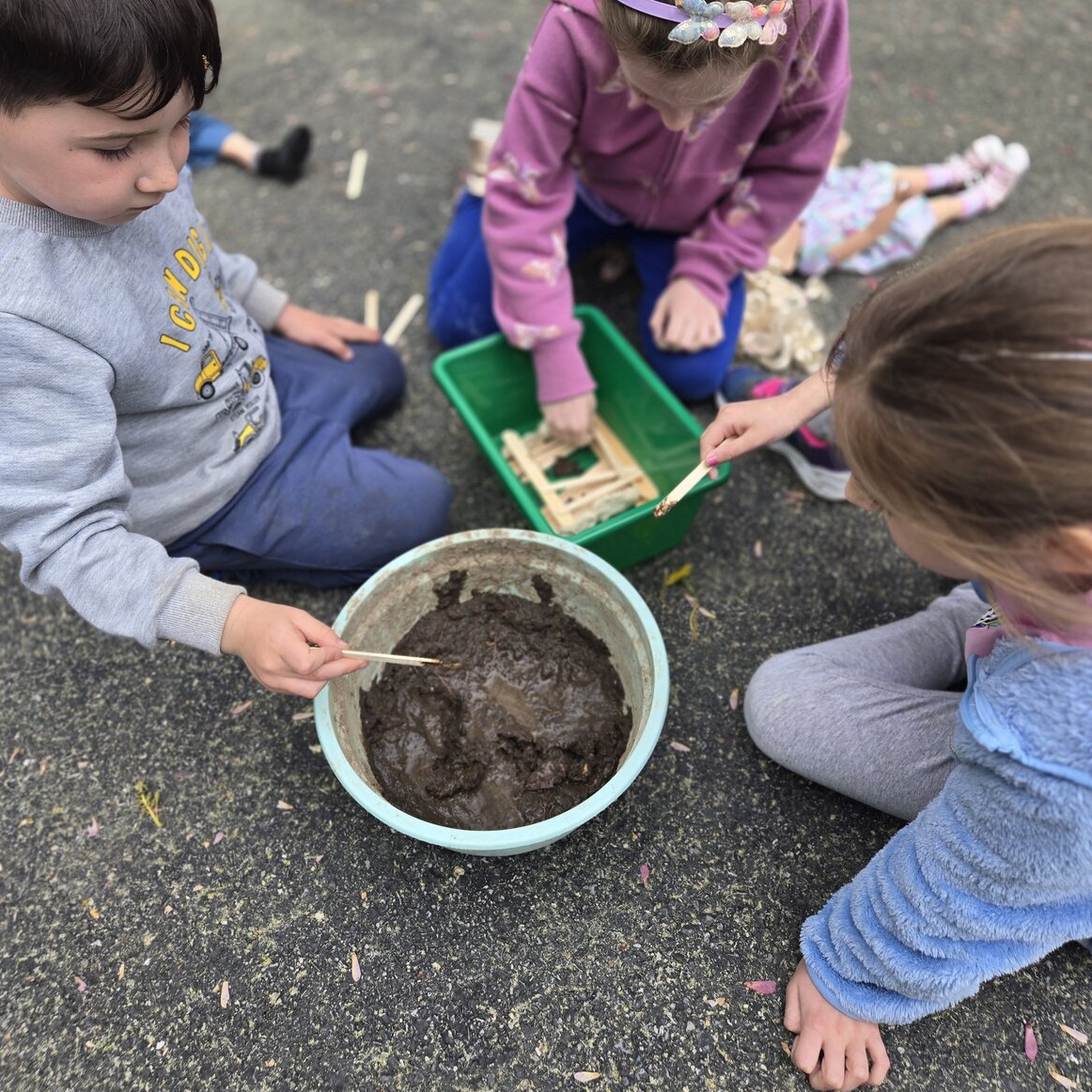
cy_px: 450
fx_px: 999
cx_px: 563
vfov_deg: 57.0
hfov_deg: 57.3
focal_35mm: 28
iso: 25
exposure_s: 1/347
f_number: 1.8
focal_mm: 5.4
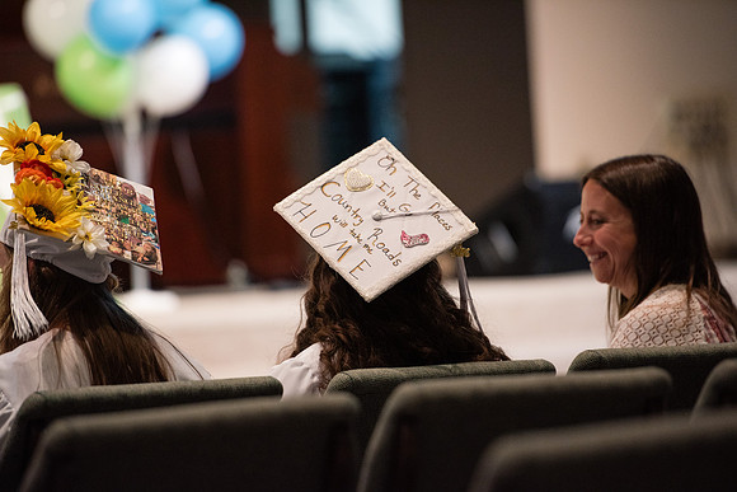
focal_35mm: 200
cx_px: 368
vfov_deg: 6.9
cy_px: 246
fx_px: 4095
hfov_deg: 10.3
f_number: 2.8
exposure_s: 1/250
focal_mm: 200
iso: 800
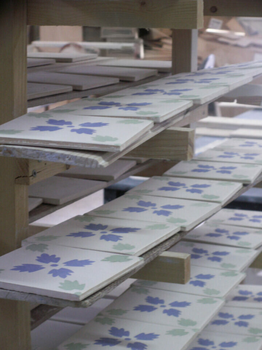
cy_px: 175
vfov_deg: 21.5
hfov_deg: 16.2
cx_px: 131
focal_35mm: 91
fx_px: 918
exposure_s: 1/25
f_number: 3.5
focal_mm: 15.16
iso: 160
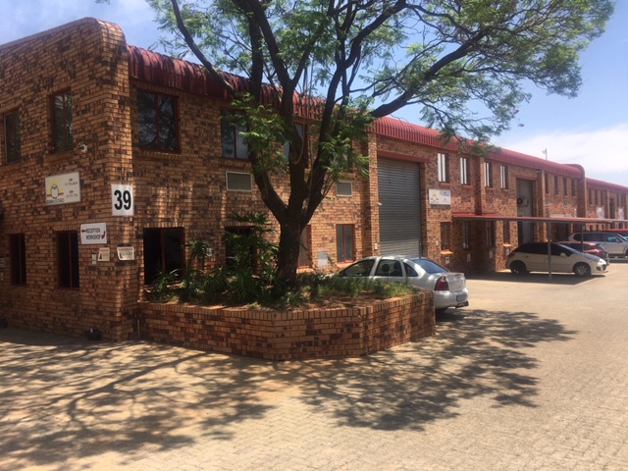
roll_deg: +2.6
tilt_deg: -0.5
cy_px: 236
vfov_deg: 48.2
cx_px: 314
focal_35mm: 29
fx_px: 526
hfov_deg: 61.7
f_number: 2.2
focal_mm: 4.15
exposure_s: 1/962
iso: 25
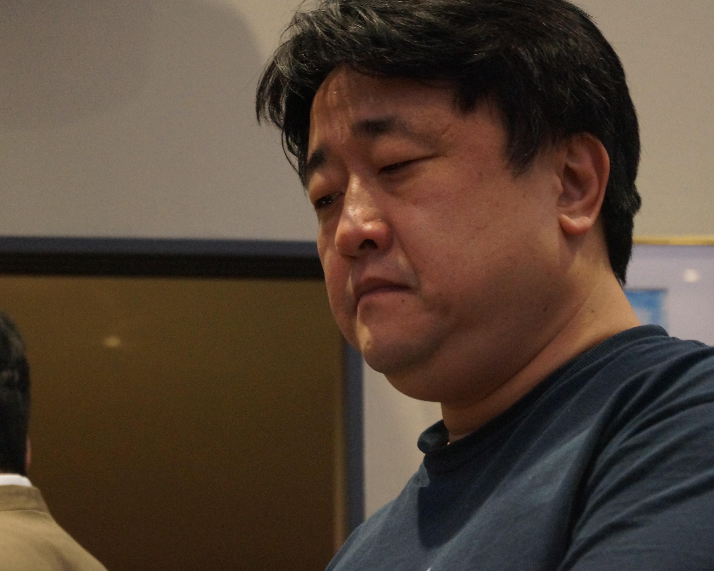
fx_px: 1977
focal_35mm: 94
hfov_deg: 20.5
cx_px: 392
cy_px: 284
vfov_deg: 16.4
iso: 3200
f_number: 5.6
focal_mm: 55
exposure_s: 1/60
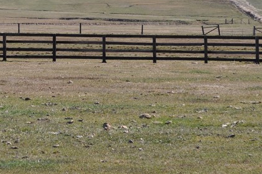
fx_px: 1565
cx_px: -32
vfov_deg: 6.3
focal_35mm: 215
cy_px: -9
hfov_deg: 9.5
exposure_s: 1/320
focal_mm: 55
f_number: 9
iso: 200
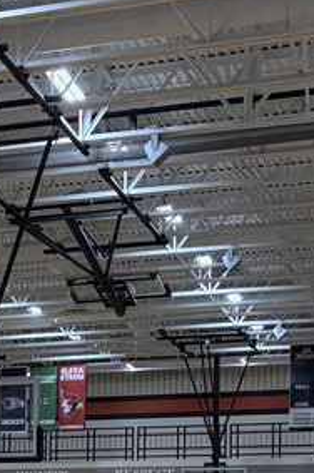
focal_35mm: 98
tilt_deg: +0.3
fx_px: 1285
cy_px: 542
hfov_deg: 13.4
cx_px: -104
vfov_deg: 19.8
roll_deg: -0.3
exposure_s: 1/169
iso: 125
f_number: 1.6
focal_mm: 5.96
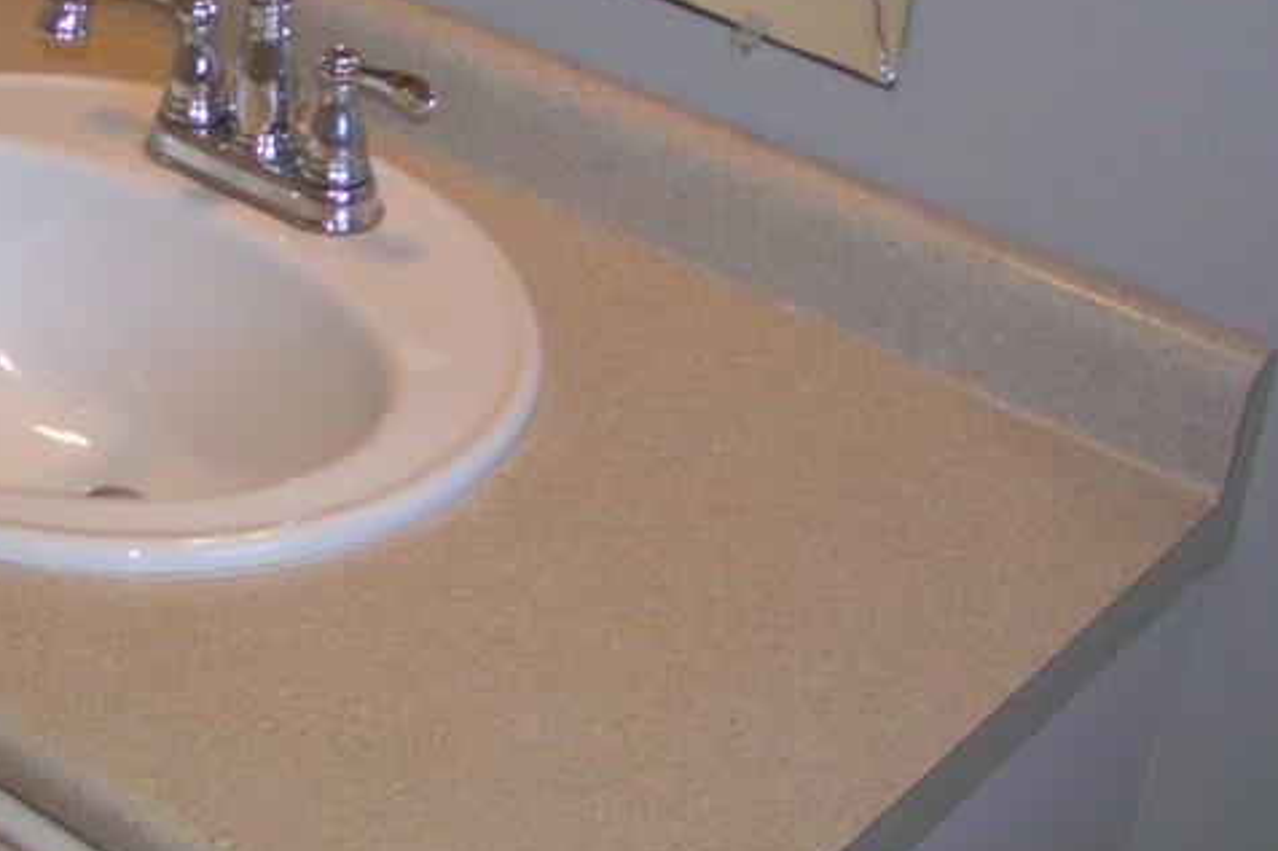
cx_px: 21
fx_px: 3016
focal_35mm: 85
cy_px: 306
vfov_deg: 16.0
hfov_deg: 23.0
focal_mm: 5.8
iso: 200
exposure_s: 1/40
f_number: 2.8
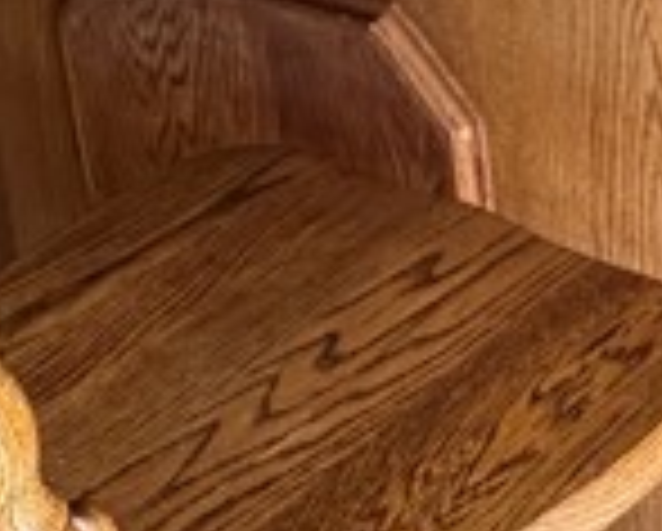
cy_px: -315
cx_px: 788
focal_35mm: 95
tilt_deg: -14.0
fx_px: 1864
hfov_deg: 19.1
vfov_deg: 14.8
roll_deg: +3.7
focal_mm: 2.22
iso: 250
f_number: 2.2
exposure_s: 1/60
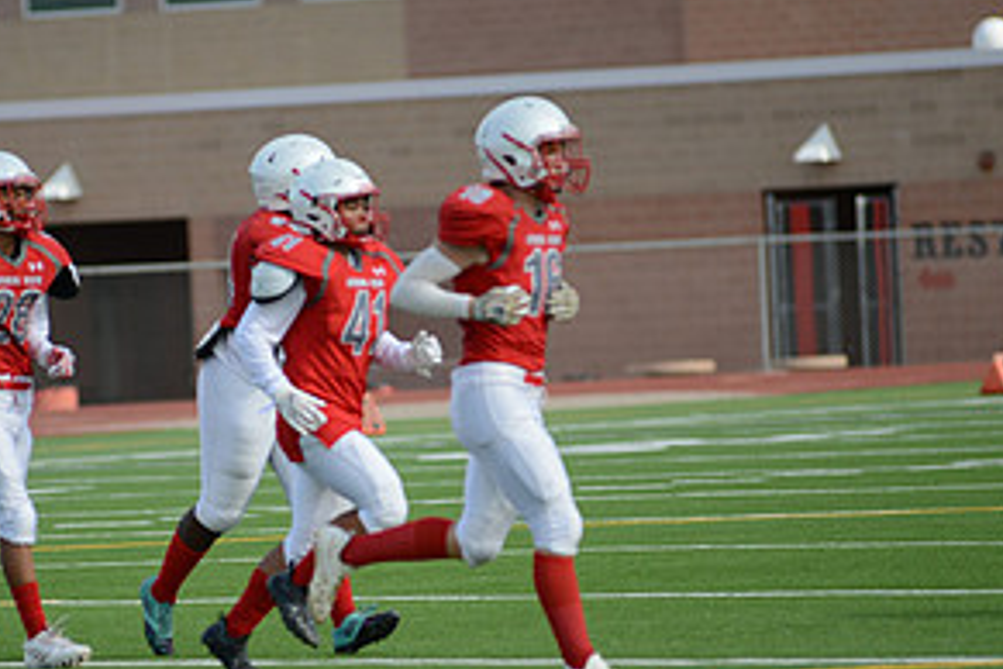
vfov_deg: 3.5
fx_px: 11088
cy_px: 474
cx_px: 338
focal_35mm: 398
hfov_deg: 5.2
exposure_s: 1/4000
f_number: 2.8
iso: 400
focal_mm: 200
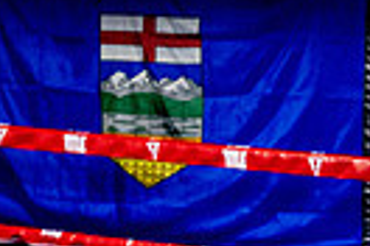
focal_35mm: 228
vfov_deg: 5.9
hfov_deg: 8.7
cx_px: 645
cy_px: 454
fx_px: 2343
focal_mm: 35
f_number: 2.8
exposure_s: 1/800
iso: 5000
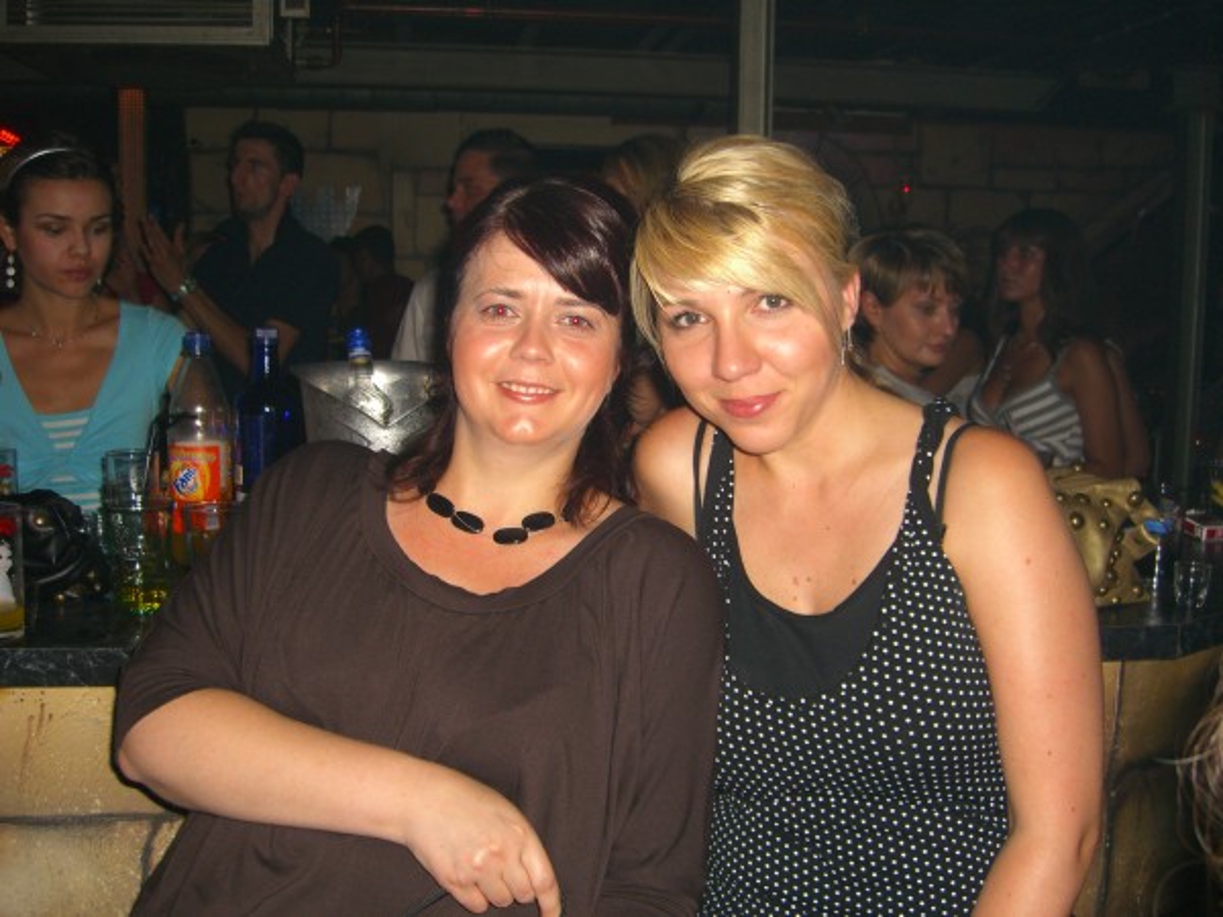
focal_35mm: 38
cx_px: 612
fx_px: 1343
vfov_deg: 37.7
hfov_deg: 49.0
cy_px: 458
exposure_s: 1/60
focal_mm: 7.9
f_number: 2.8
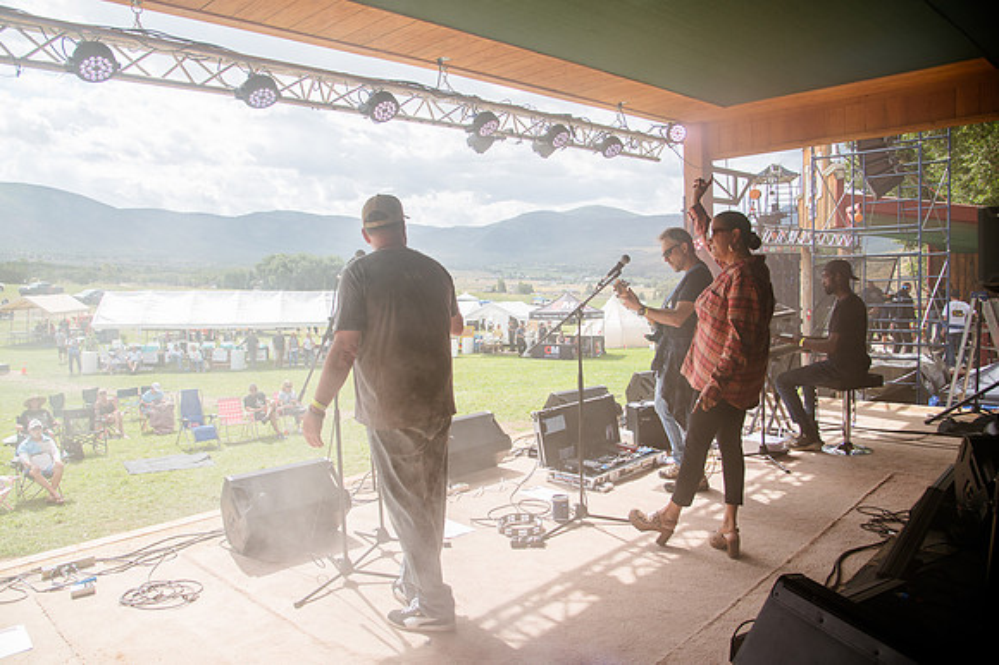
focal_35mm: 25
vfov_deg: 50.4
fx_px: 707
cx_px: 474
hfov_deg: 70.5
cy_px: 333
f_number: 5.6
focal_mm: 24
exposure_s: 1/500
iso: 200
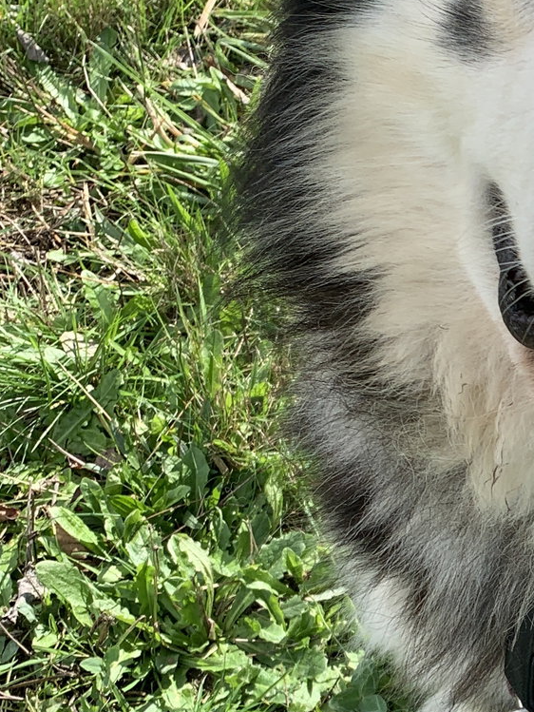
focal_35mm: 74
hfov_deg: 18.3
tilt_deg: -54.1
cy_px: 493
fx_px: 1522
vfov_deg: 26.1
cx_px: 724
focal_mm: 4.25
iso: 25
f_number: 1.8
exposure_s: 1/928
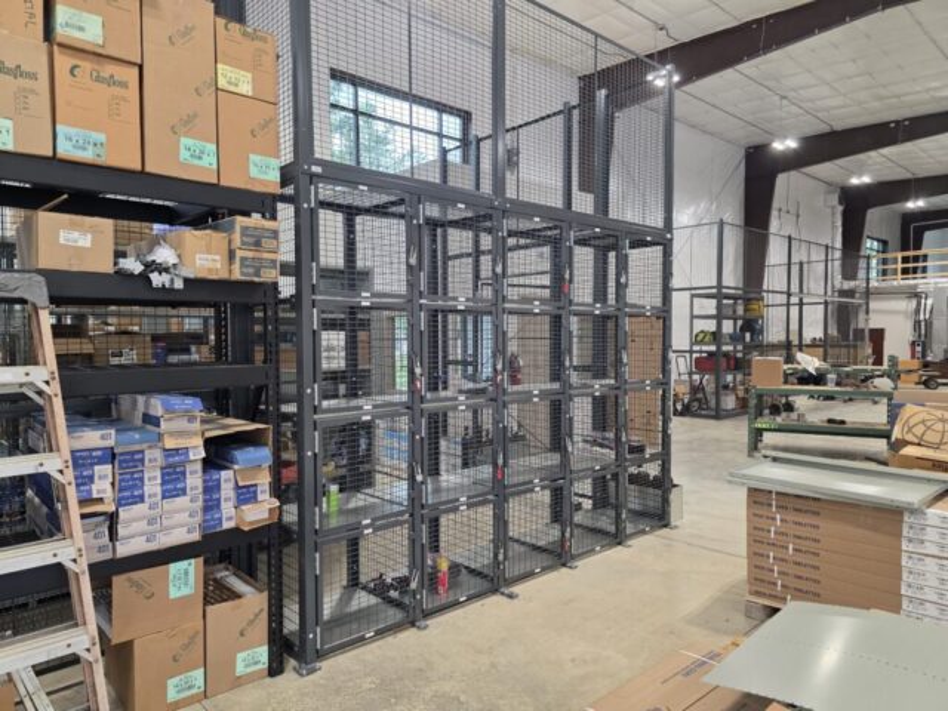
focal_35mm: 23
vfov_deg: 58.9
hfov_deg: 73.9
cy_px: 356
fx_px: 630
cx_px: 474
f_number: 1.7
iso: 160
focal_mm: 6.3
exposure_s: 1/120
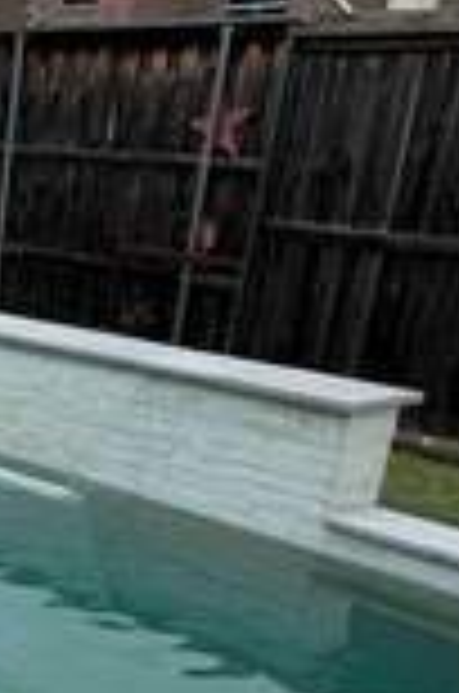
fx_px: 1249
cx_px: -297
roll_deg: +0.0
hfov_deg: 17.8
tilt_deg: -24.5
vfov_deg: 29.3
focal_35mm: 65
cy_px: 670
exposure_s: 1/7092
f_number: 1.78
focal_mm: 6.76
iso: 80
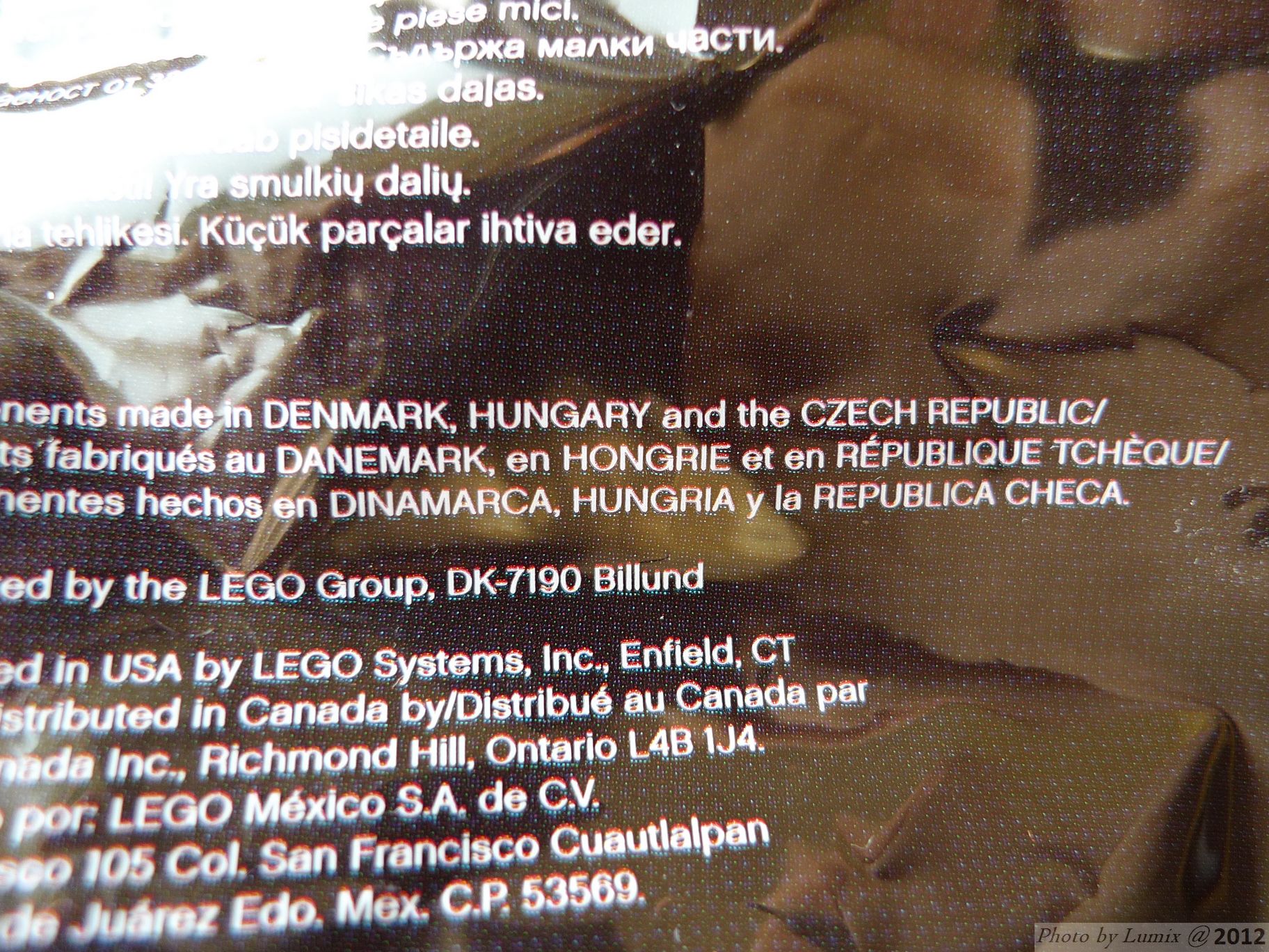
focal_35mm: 24
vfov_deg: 56.8
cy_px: 476
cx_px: 634
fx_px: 880
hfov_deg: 71.6
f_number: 2
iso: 100
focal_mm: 5.1
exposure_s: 1/15
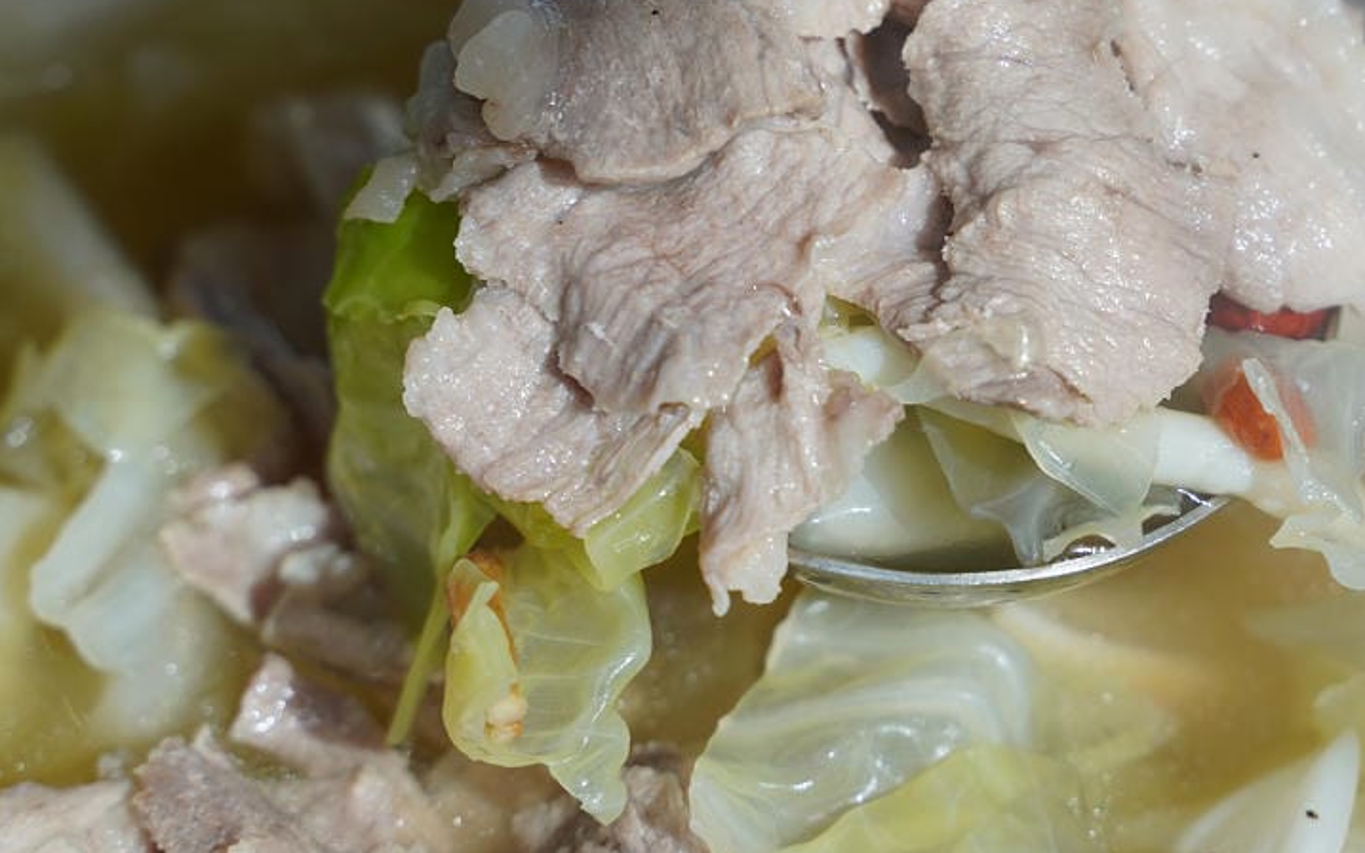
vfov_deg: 10.2
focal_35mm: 128
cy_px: 188
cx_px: 956
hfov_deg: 16.3
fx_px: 4761
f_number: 5
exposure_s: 1/125
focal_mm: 75
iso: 100
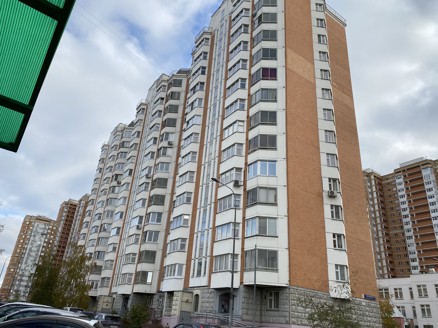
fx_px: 329
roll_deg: -3.9
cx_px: 219
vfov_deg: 53.1
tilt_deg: +25.3
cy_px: 164
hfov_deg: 67.3
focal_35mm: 26
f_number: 1.8
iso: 32
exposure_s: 1/1701
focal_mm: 4.25
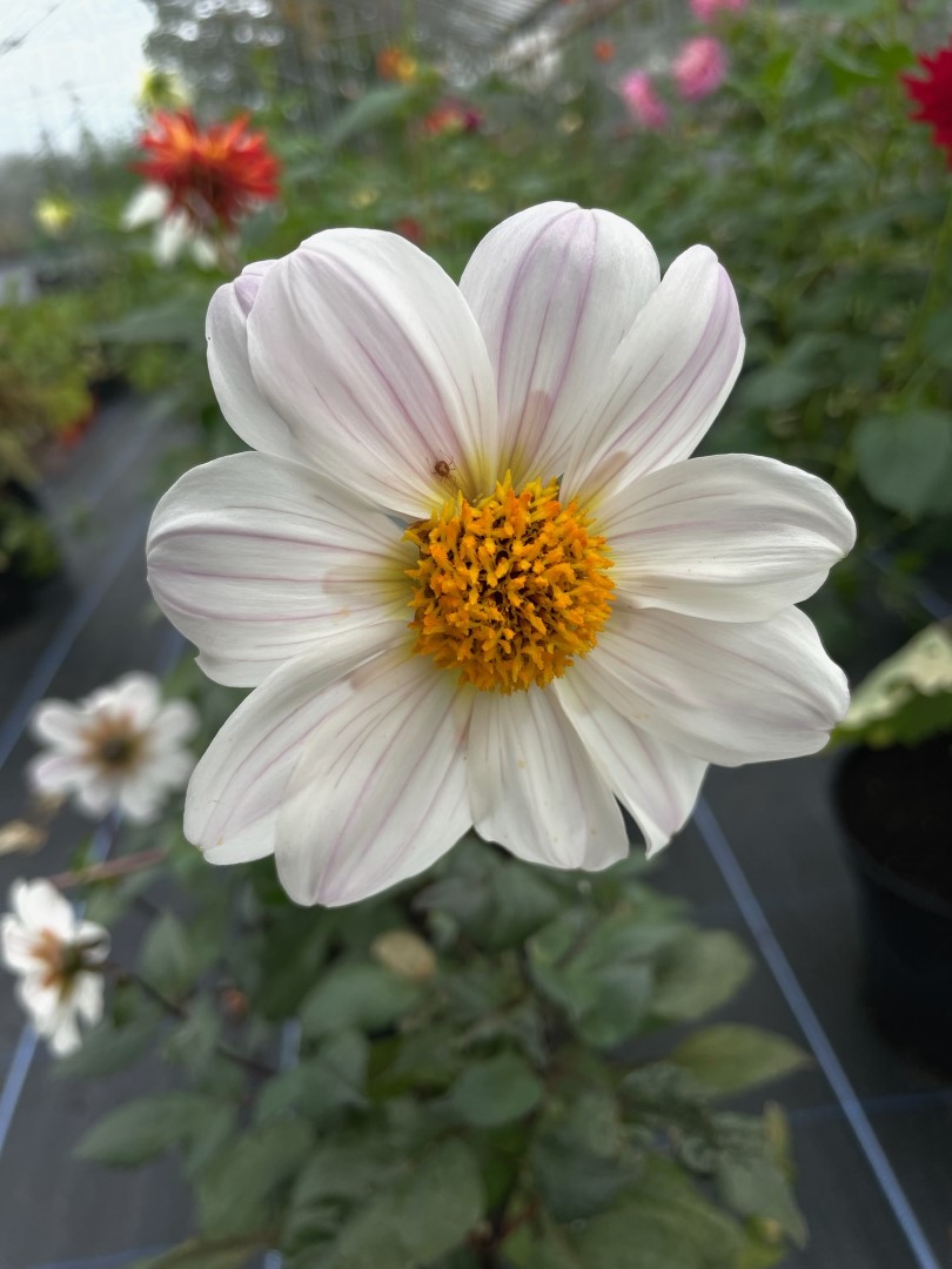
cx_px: 476
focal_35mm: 26
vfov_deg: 67.3
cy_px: 634
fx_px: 953
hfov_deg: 53.1
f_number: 1.6
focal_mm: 4.2
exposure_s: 1/518
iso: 32
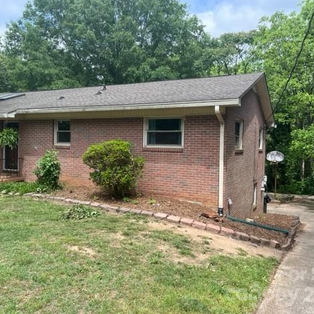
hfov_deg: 52.4
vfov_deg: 52.5
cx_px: 139
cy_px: 156
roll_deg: -1.7
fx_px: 318
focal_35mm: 31
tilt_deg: -1.8
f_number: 1.6
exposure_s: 1/1279
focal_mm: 5.1
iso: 50
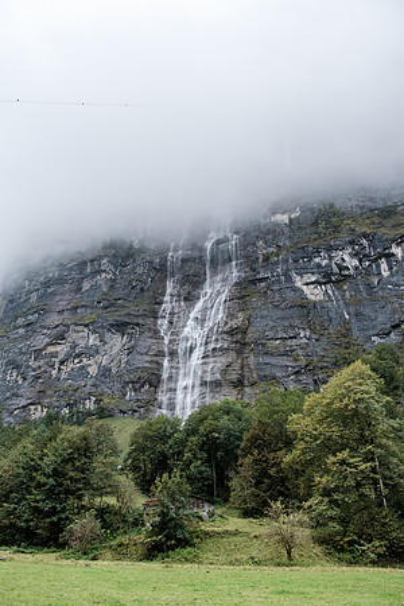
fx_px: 404
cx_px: 202
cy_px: 303
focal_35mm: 24
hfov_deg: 53.1
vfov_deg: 73.7
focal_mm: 16
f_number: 4.5
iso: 320
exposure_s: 1/280
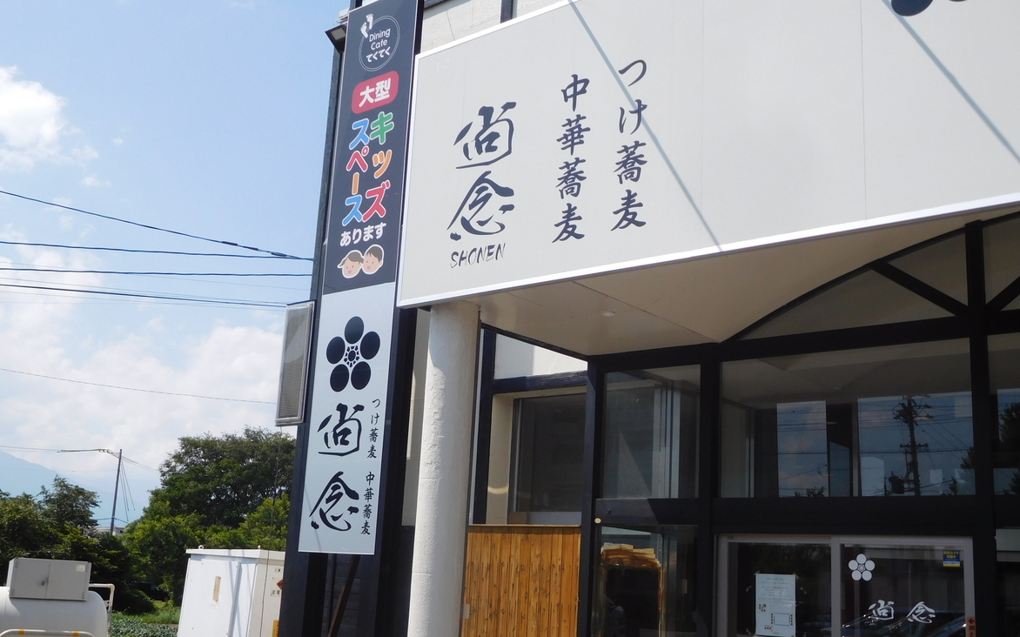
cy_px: 355
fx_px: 1056
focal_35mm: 38
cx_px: 507
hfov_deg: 51.6
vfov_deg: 33.5
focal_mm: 6.2
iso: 125
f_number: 3.8
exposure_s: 1/1250
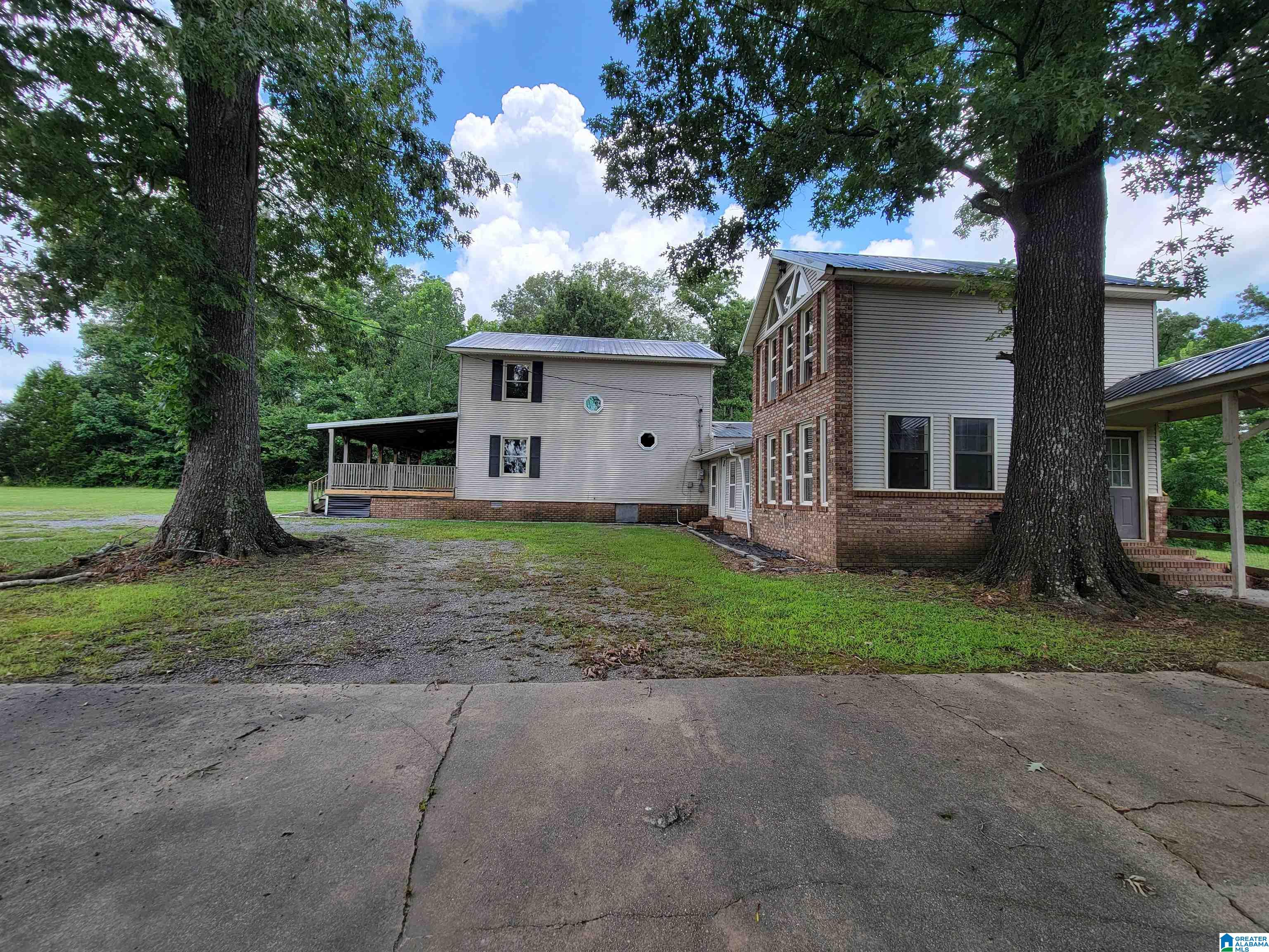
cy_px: 476
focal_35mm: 13
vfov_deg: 89.9
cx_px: 634
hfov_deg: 106.2
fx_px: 477
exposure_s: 1/523
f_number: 2.2
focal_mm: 2.2
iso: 50
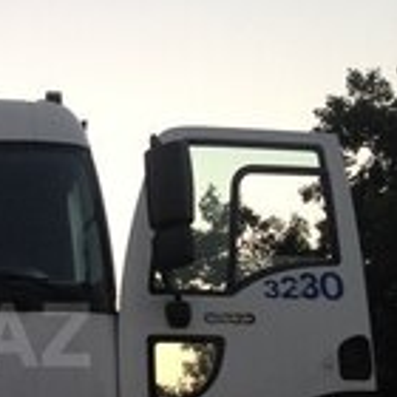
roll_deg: +0.9
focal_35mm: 103
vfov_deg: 16.7
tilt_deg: +12.0
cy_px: 335
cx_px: -128
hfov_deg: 16.0
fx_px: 1336
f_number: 2.4
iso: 50
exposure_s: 1/40
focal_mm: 4.12
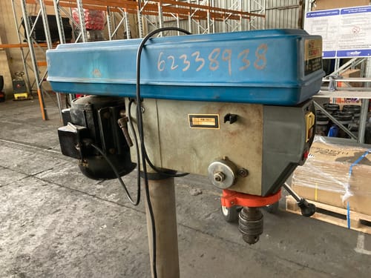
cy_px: 139
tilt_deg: -14.0
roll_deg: +5.3
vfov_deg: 49.7
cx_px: 186
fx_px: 300
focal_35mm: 28
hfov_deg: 63.4
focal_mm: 3.99
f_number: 1.8
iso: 320
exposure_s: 1/50
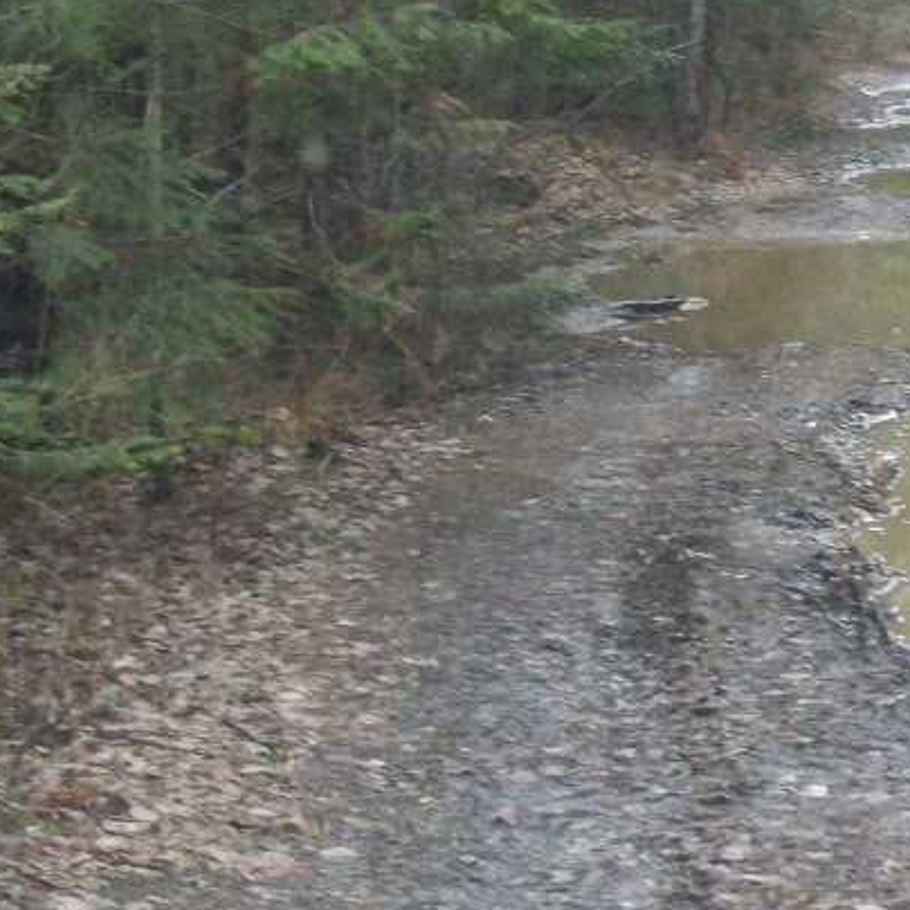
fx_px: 3718
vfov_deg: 13.9
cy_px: 275
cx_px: 995
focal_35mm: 125
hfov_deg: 13.7
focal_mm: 9.4
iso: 200
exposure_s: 1/84.5
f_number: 3.4
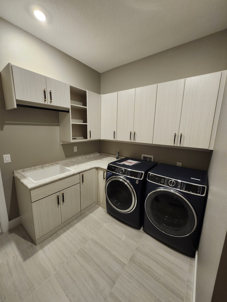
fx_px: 114
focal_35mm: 13
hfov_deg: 89.9
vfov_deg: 106.2
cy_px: 151
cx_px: 114
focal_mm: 1.74
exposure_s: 1/60
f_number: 2.2
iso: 400
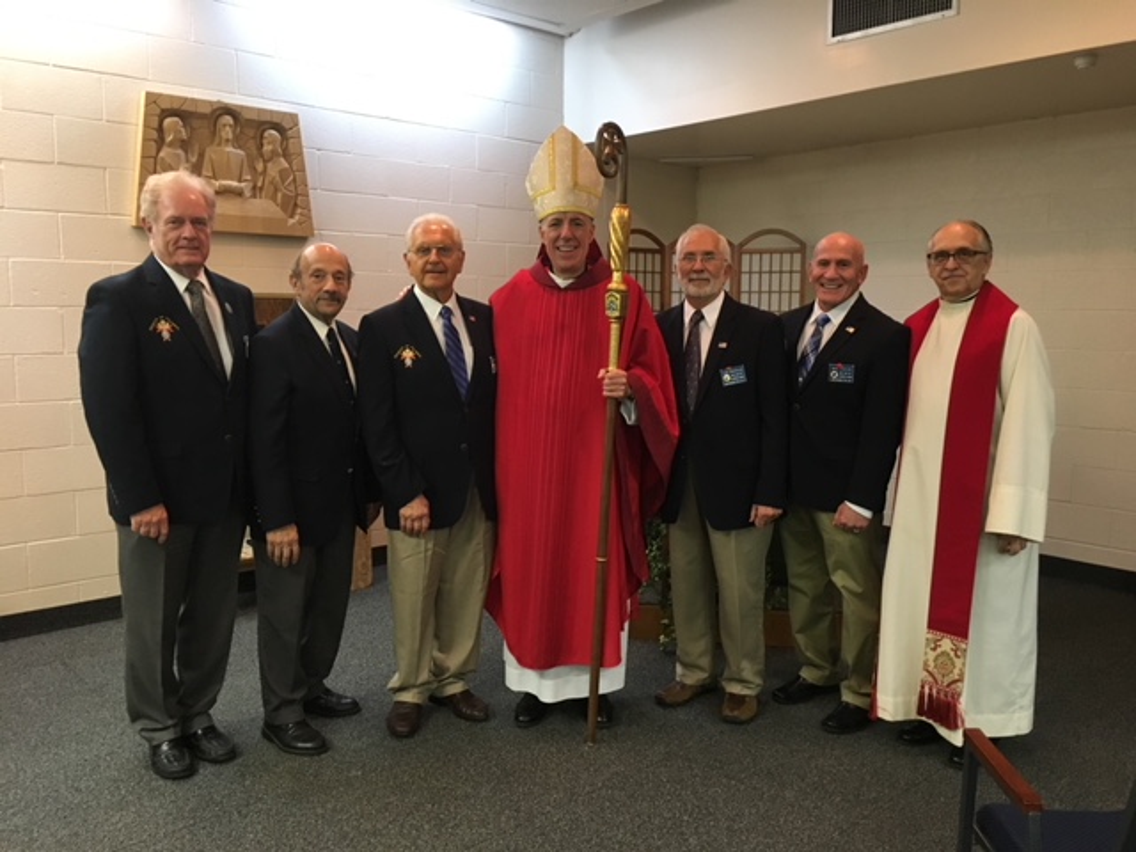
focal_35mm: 29
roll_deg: -0.3
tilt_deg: -6.9
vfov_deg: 48.2
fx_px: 952
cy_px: 426
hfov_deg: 61.7
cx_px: 568
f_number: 2.2
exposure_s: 1/30
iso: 160
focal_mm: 4.15
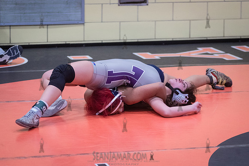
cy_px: 90
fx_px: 1027
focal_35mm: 149
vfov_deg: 9.2
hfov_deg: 13.8
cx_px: 141
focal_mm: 112
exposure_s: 1/640
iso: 8000
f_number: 3.5
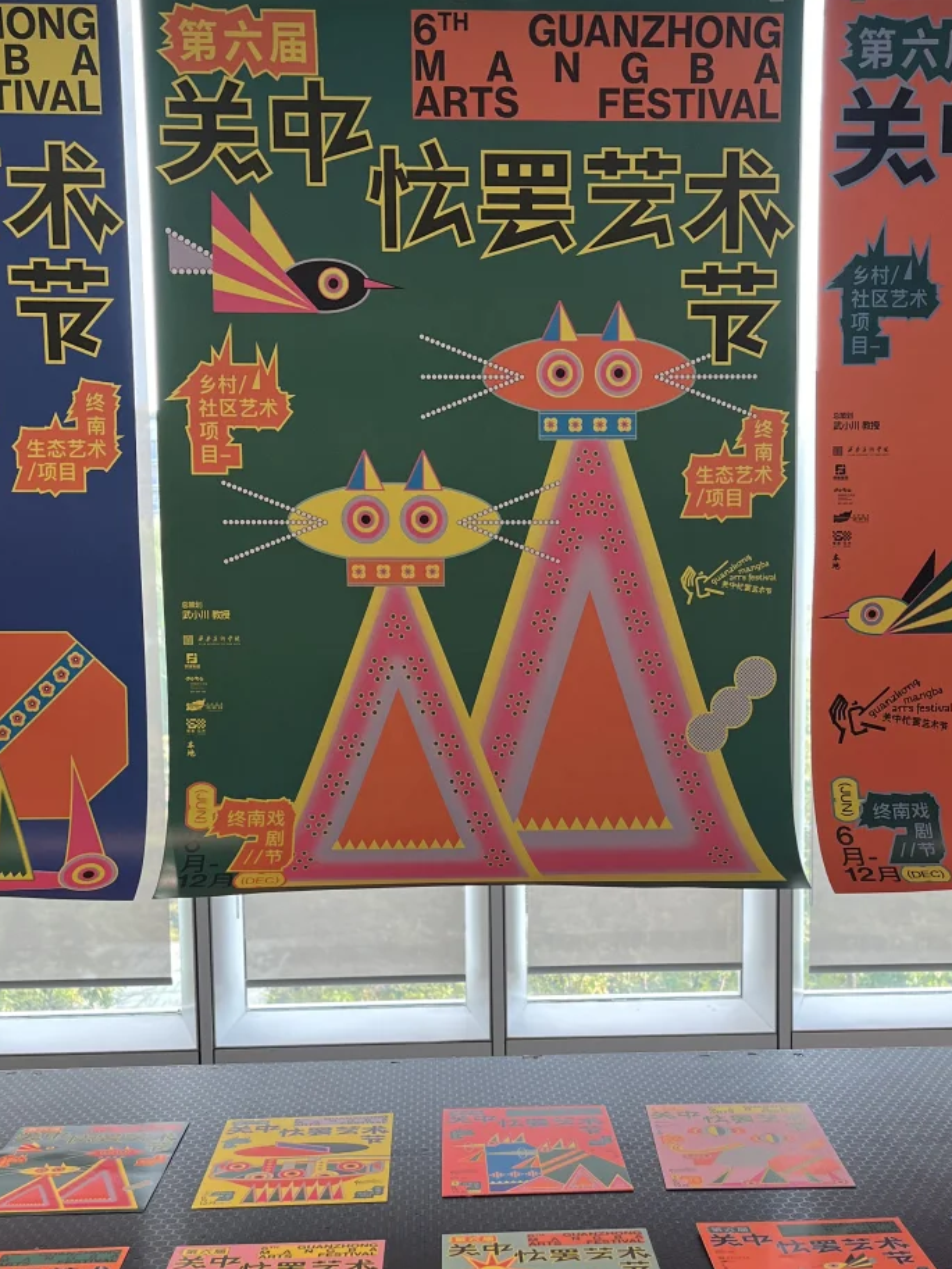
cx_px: 511
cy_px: 799
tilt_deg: -6.3
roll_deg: +0.7
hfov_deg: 35.1
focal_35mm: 41
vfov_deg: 45.4
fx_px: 1503
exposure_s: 1/121
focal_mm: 5.1
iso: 80
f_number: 1.6
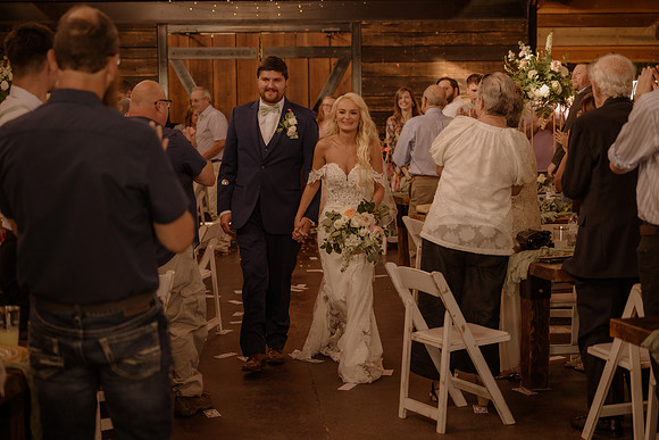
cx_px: 330
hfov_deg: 32.2
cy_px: 220
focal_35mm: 62
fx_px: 1141
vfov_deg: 21.8
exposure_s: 1/320
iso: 1000
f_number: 2.8
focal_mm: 61
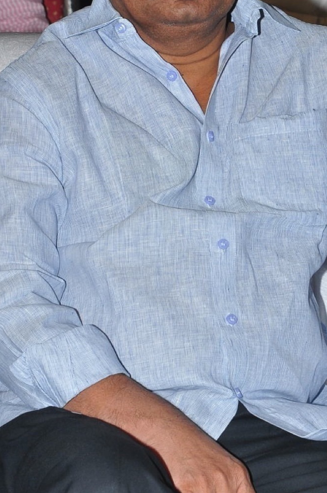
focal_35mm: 236
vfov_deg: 8.7
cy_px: 272
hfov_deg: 5.8
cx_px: 233
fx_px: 3225
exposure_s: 1/125
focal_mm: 80
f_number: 11
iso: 400
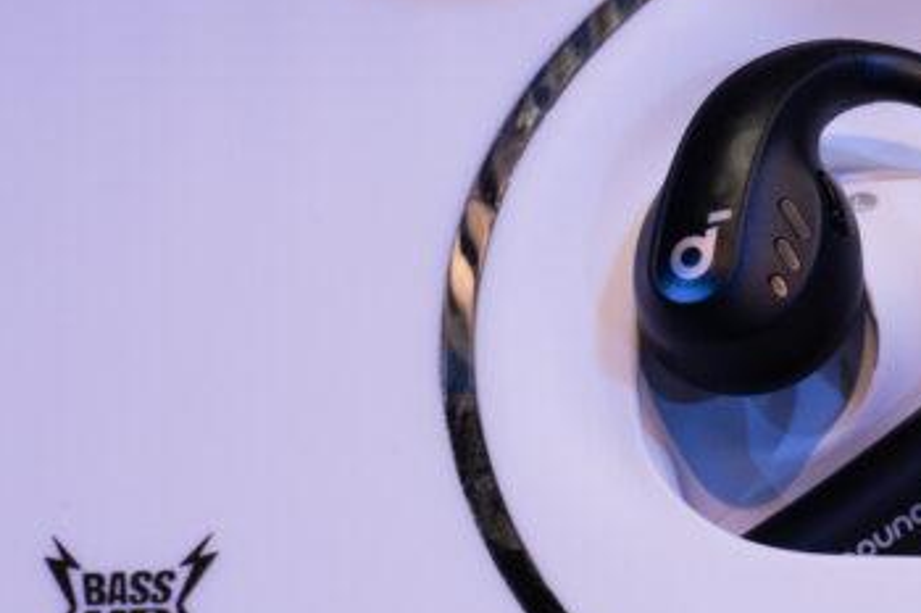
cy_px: 280
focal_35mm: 167
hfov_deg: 12.1
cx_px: 1003
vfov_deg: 8.2
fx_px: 4270
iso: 2500
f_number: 11
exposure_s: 1/80
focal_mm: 57
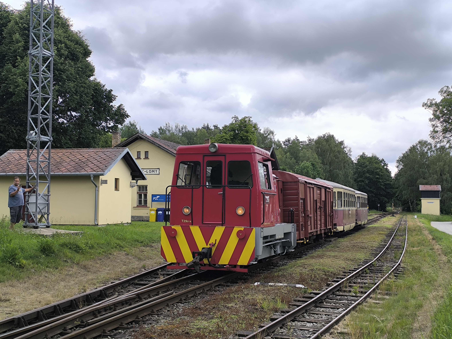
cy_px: 170
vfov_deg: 31.5
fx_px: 601
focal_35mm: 46
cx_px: 226
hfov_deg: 41.2
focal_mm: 6.14
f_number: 1.65
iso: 50
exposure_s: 1/623
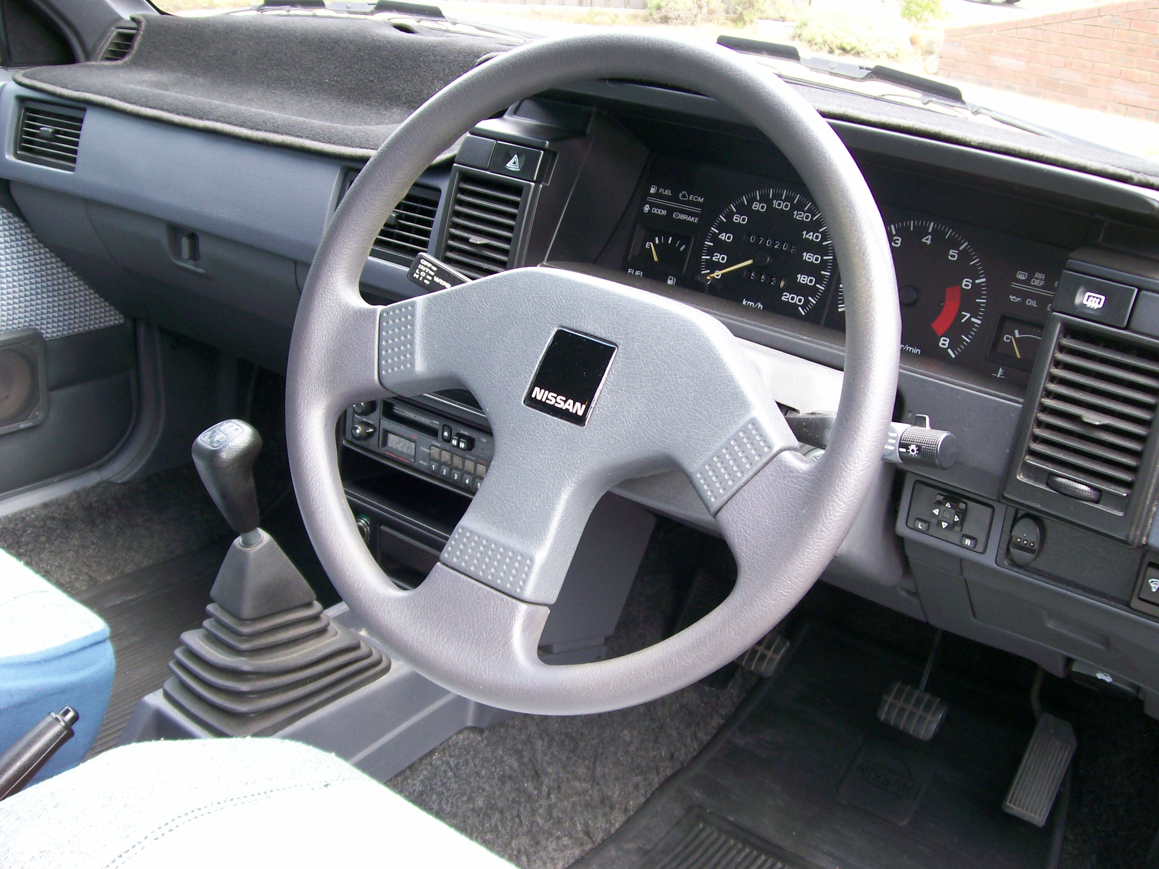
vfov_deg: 39.7
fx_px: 1205
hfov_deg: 51.4
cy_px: 434
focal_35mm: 36
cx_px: 580
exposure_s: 1/85.1
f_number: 2.7
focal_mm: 6
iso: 80
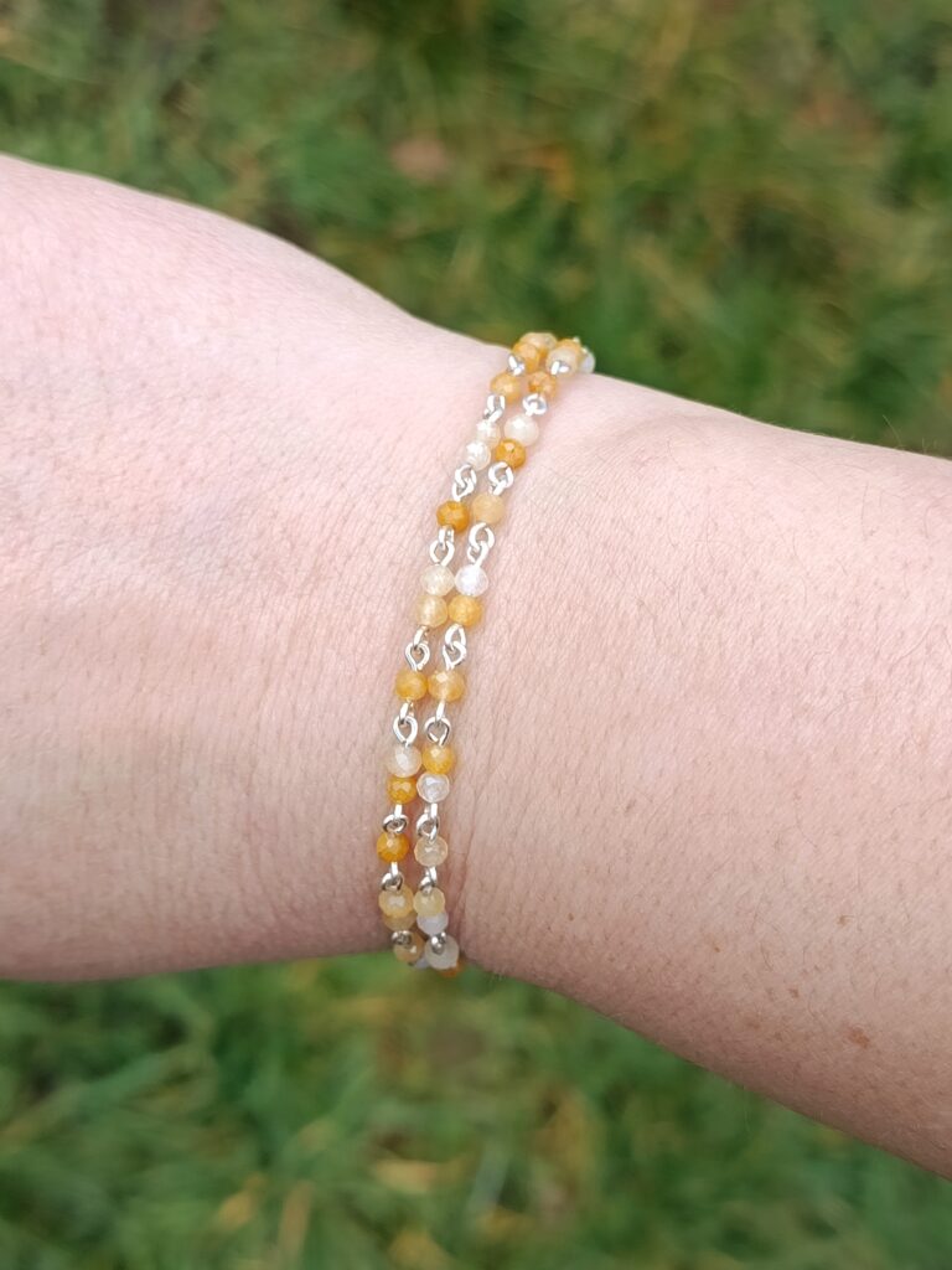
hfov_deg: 30.3
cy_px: 635
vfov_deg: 39.7
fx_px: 1760
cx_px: 476
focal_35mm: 48
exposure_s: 1/100
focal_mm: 5.24
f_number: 1.7
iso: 56
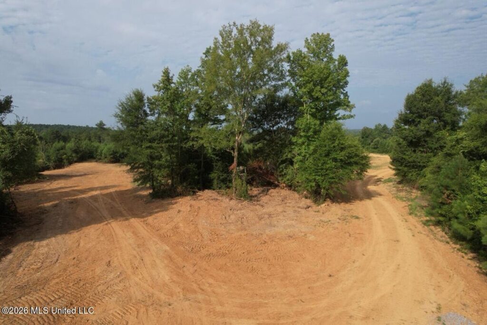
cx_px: 244
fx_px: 298
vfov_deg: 57.2
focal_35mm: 22
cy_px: 162
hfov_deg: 78.6
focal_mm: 8.38
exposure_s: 1/2000
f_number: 2.8
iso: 100
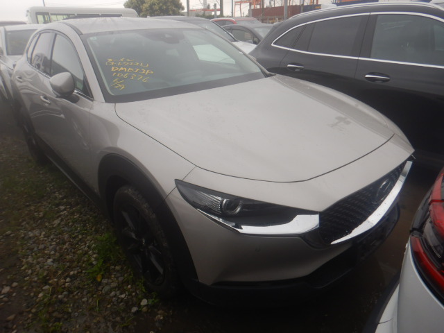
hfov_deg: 71.6
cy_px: 166
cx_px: 222
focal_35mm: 24
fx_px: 308
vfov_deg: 56.8
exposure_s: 1/100
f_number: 2.8
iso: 125
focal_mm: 4.3
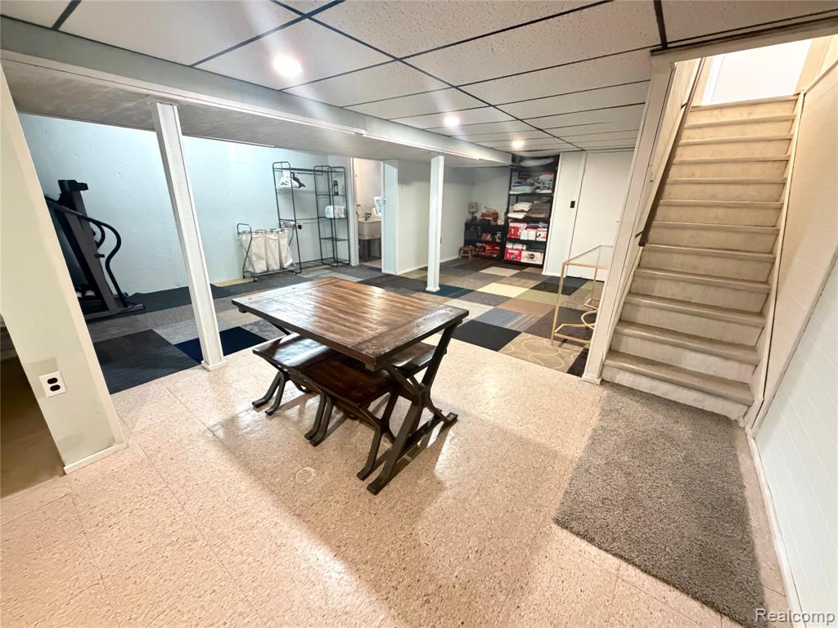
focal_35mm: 14
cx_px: 419
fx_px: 339
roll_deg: -0.9
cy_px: 314
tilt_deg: -19.6
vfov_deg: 85.7
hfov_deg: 102.1
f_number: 2.2
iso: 1000
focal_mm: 2.22
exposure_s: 1/40
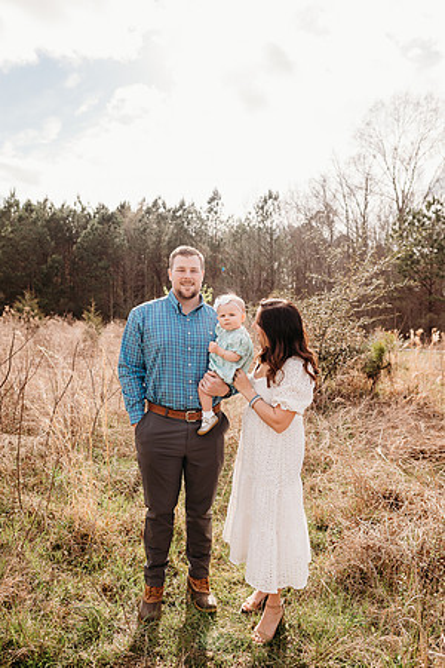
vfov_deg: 73.7
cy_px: 334
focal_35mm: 24
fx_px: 445
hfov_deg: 53.1
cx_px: 222
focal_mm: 24
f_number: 3.5
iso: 100
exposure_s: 1/800
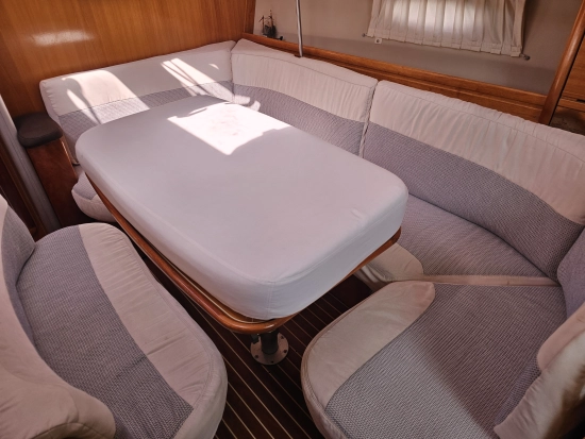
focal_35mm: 23
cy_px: 220
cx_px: 292
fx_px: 389
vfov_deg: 58.9
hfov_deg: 73.9
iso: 32
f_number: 1.7
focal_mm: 6.3
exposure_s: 1/207
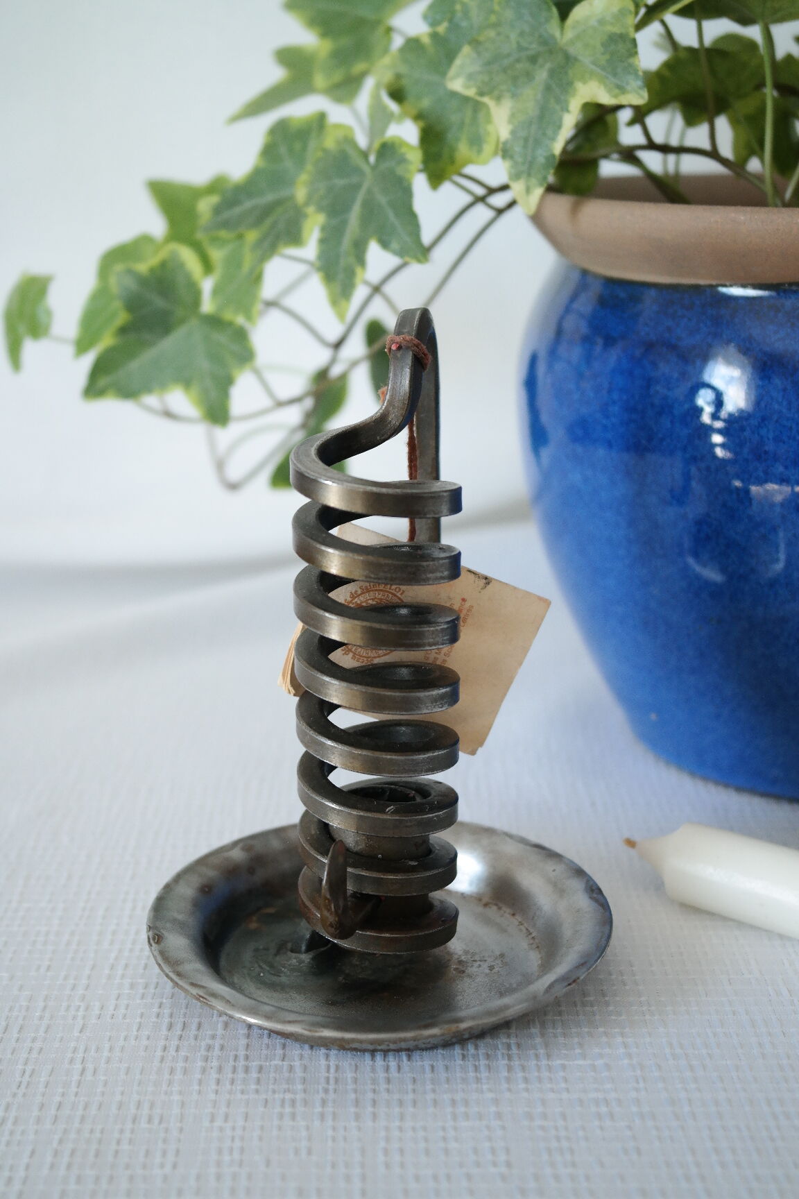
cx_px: 400
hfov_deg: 25.5
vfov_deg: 37.5
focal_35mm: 53
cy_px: 600
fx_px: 1764
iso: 800
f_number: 6.3
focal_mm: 35
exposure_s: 1/30
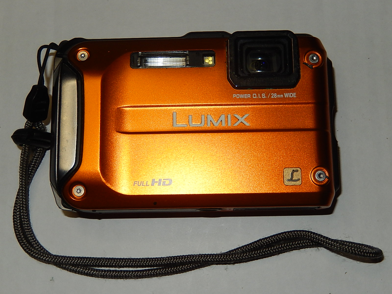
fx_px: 578
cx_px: 196
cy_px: 147
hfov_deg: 37.5
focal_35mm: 51
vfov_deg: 28.6
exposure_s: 1/30
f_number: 9
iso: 200
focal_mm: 9.2
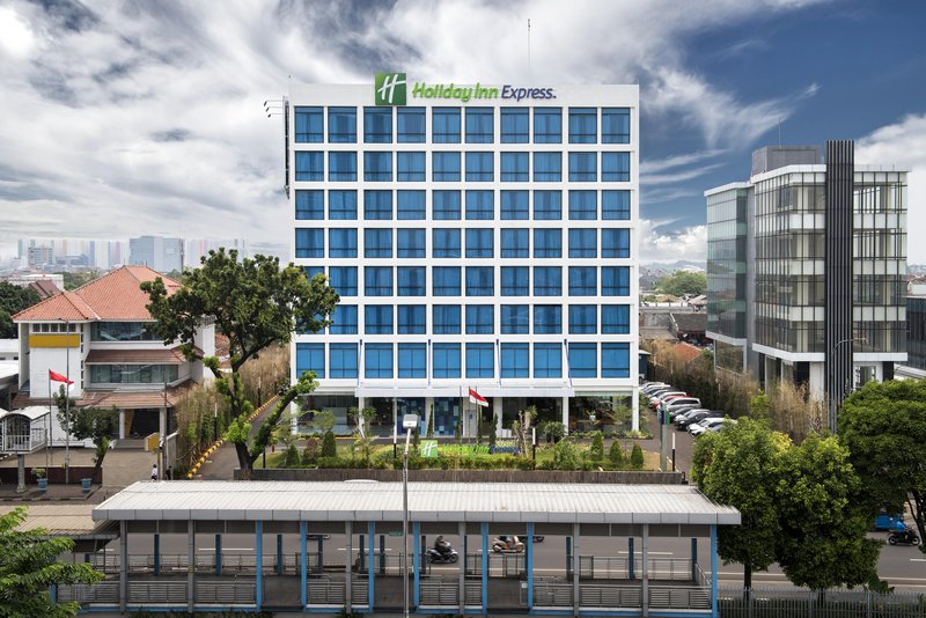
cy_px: 309
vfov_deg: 36.9
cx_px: 463
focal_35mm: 36
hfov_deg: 53.1
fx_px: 926
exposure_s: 1/125
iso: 50
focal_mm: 36
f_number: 11
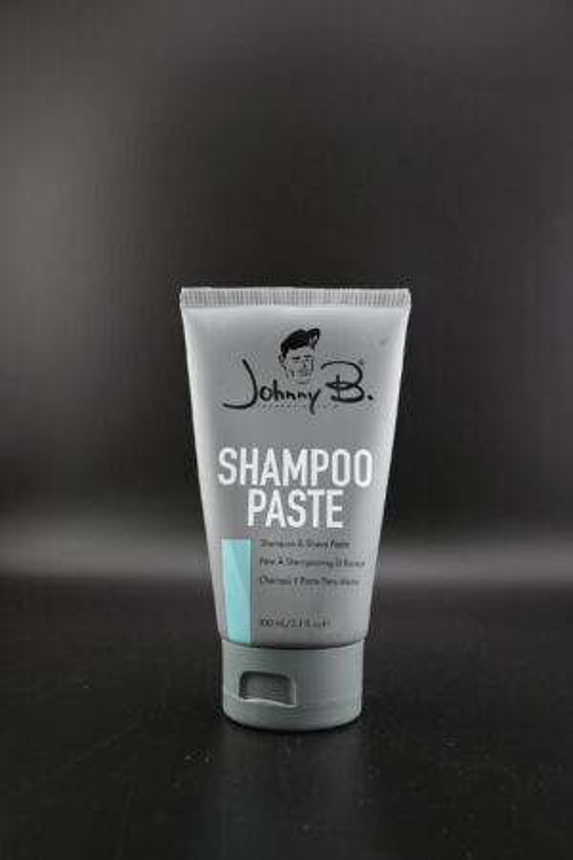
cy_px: 430
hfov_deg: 34.2
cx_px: 286
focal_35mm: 39
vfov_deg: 49.6
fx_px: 931
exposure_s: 1/40
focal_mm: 26
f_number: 4.5
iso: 180
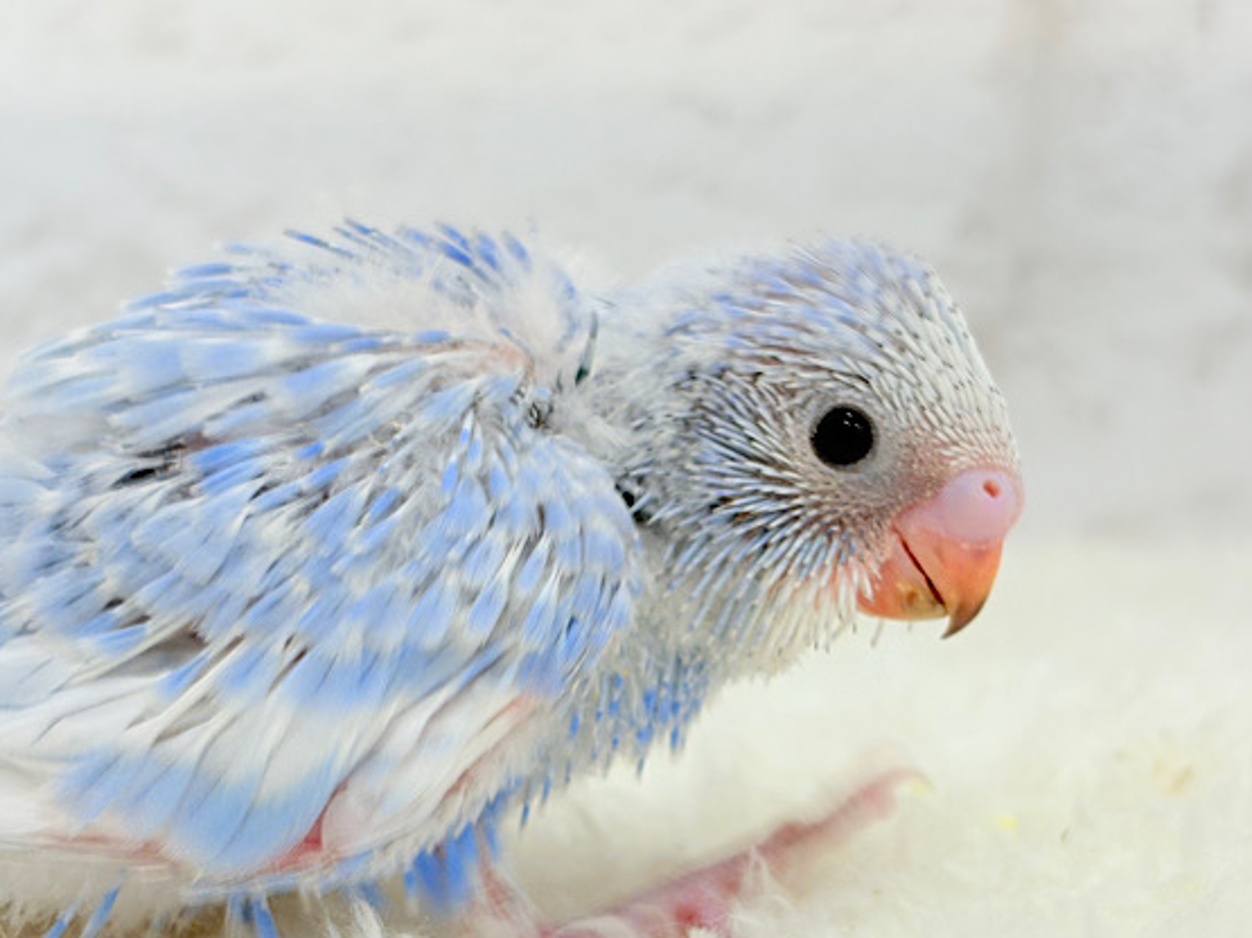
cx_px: 607
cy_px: 519
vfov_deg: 24.4
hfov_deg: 32.2
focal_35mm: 60
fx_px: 2170
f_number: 1.6
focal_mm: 5.96
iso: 32
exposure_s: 1/50
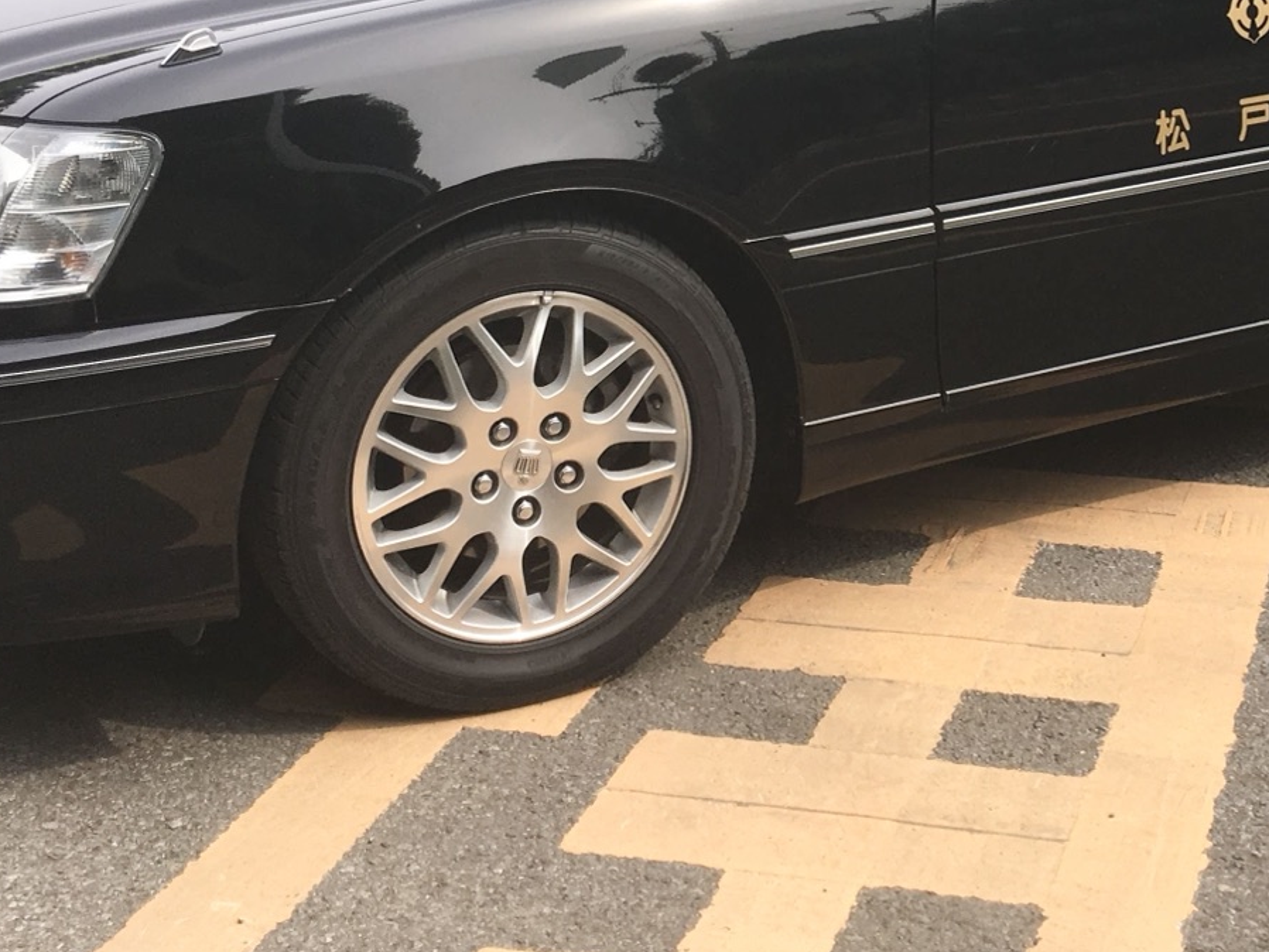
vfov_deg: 22.6
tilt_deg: -7.4
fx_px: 2273
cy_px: -37
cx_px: 1088
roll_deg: -0.7
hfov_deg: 30.1
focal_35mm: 62
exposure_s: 1/663
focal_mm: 4.15
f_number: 2.2
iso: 25
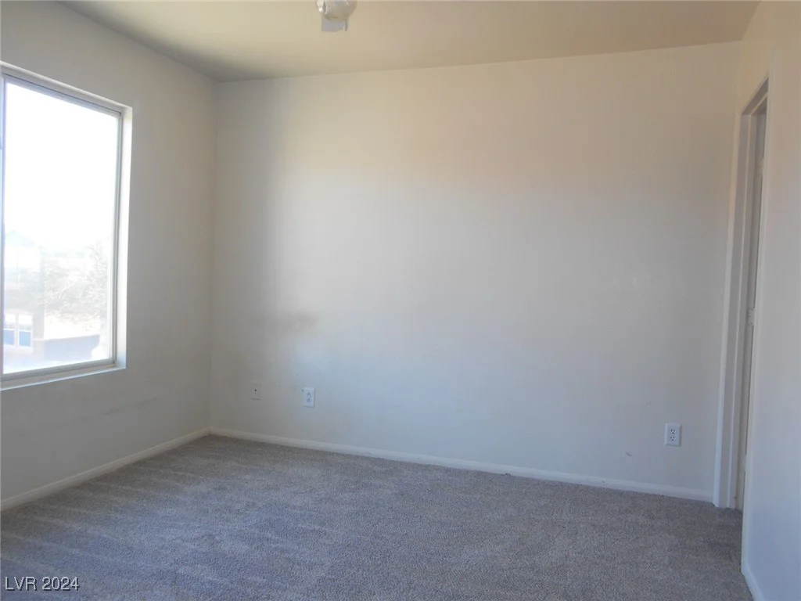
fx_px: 602
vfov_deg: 53.1
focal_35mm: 26
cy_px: 300
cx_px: 400
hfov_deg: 67.3
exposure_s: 1/40
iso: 80
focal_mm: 4.6
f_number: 3.2
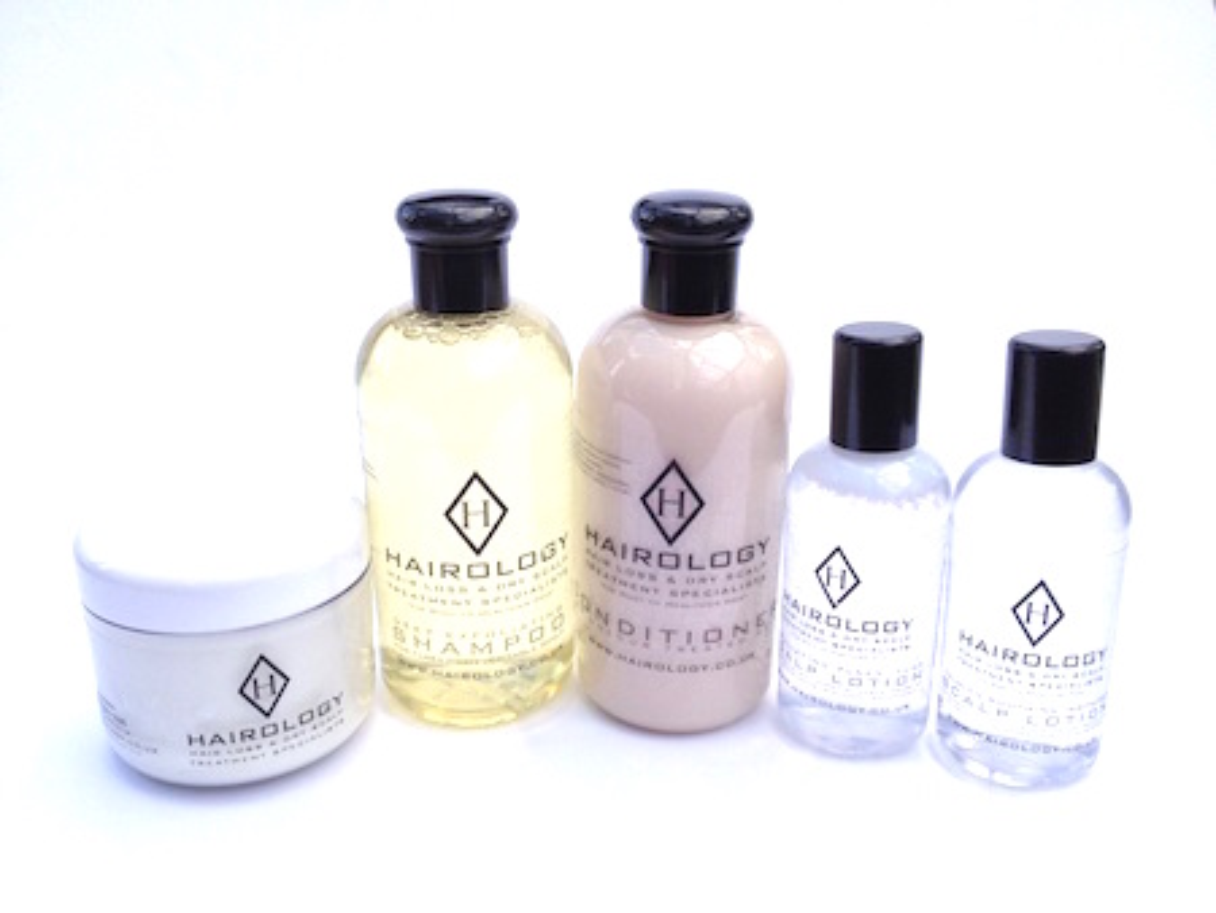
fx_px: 1230
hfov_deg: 52.6
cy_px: 456
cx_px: 608
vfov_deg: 40.7
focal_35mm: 35
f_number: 2.4
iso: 50
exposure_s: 1/326
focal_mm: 4.28
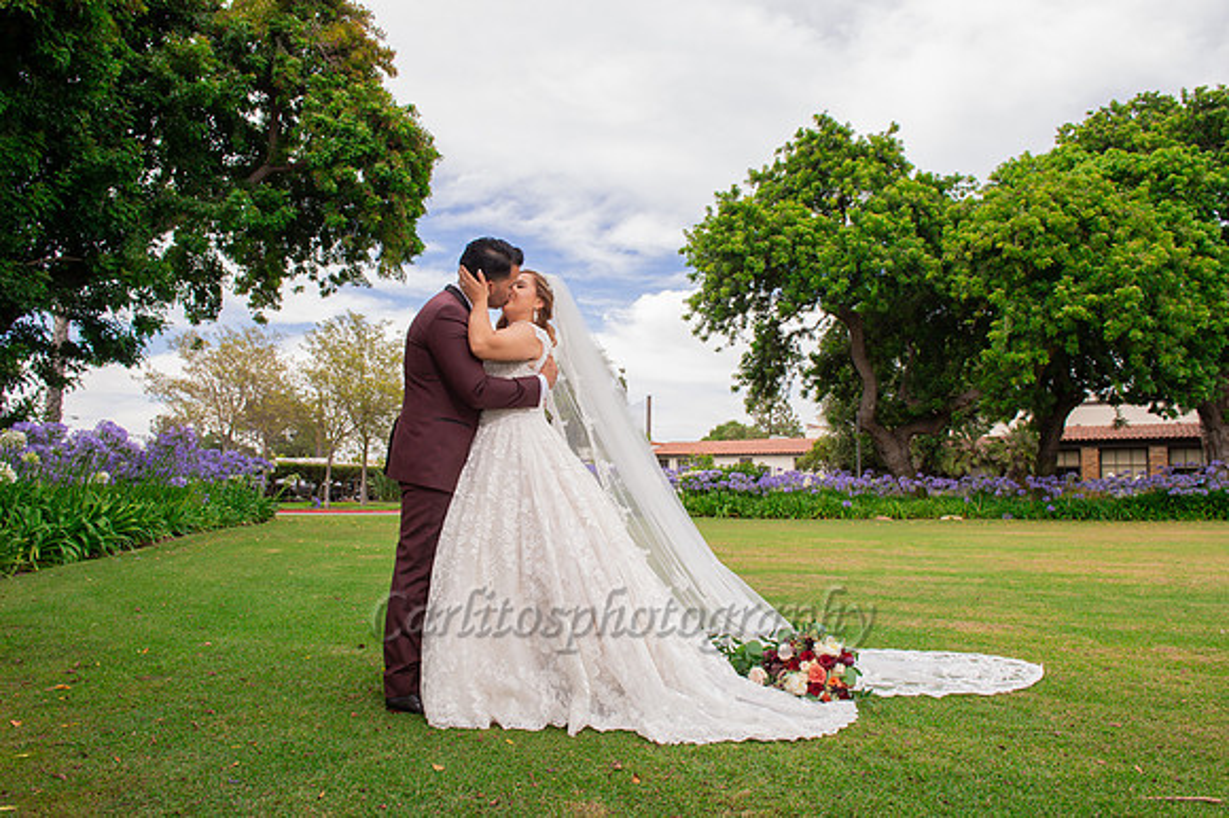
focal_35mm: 24
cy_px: 409
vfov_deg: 53.1
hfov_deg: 73.8
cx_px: 614
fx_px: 819
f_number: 8
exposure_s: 1/250
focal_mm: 24
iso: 400
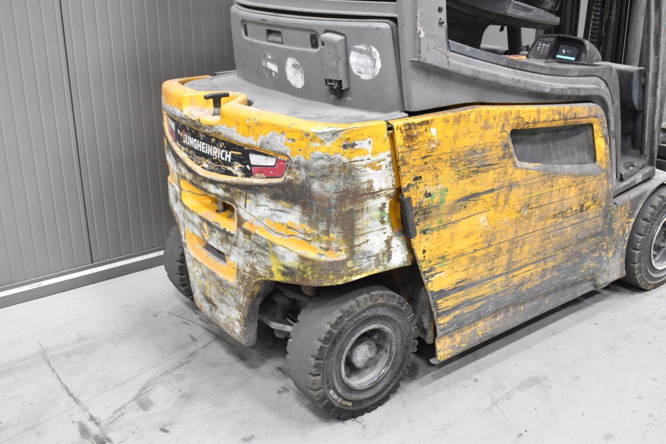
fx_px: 694
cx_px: 333
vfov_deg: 35.5
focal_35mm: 38
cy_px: 222
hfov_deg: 51.3
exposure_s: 1/20
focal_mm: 25
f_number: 5.6
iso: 1600
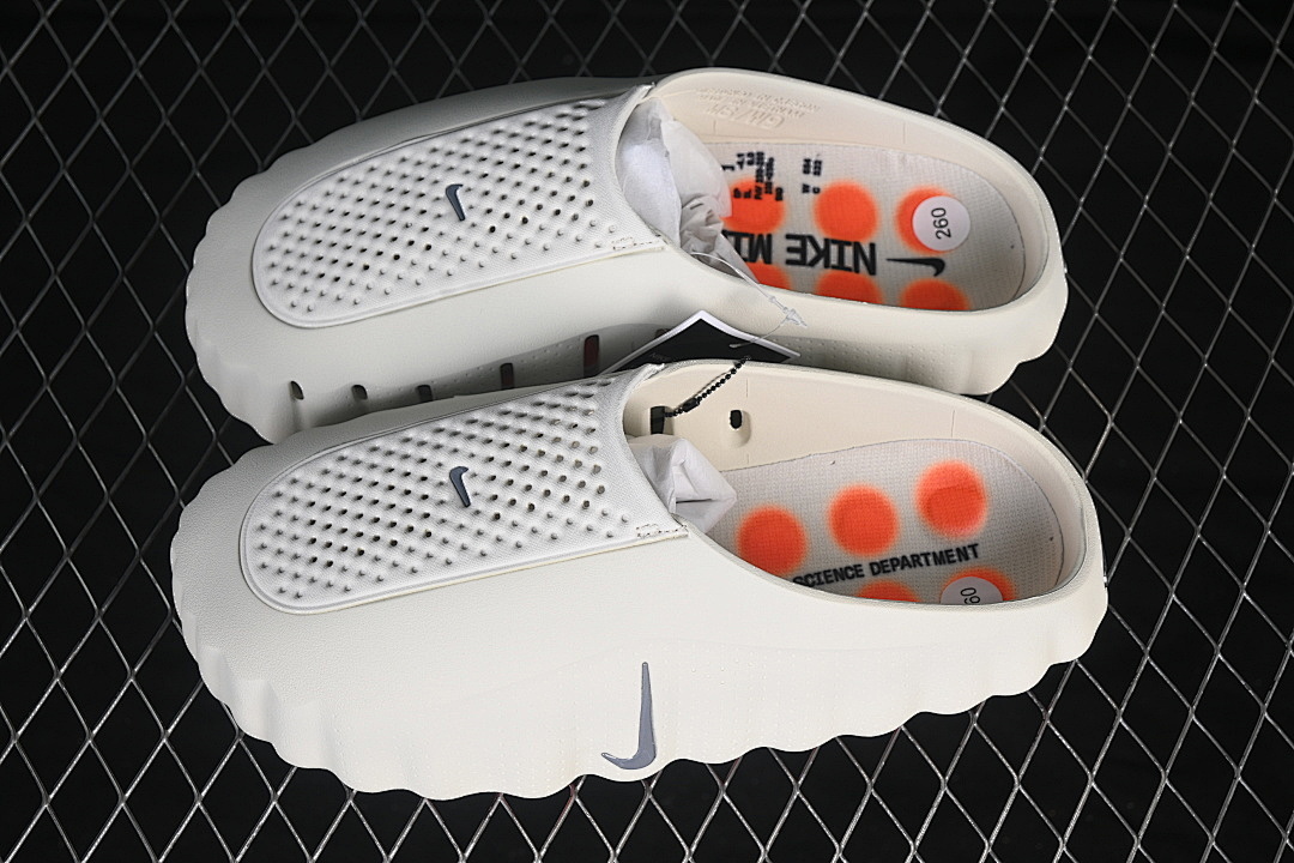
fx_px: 2696
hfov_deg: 27.0
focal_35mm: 75
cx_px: 647
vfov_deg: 18.2
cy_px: 432
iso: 160
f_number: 7.1
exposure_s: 1/80
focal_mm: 50
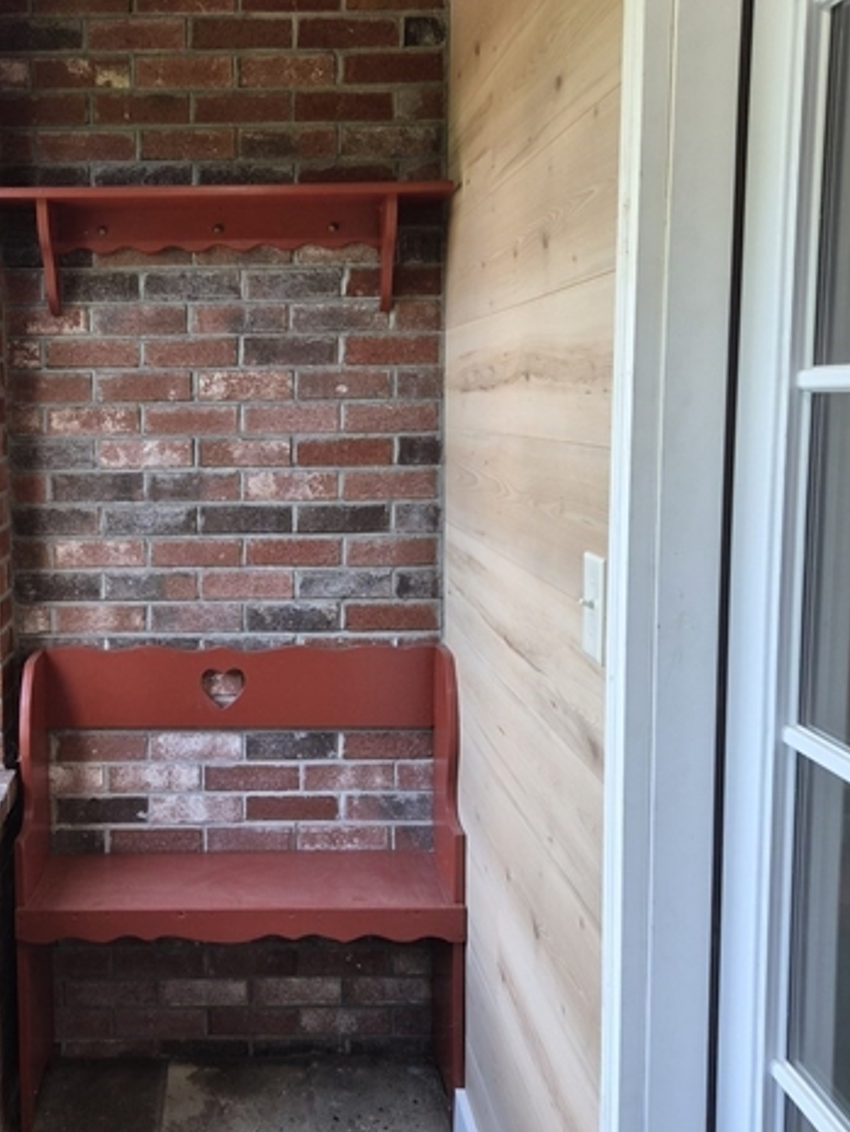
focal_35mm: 38
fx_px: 1244
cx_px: 246
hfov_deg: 37.1
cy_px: 548
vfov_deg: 49.0
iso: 80
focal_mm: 5.4
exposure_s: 1/120
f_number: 1.8
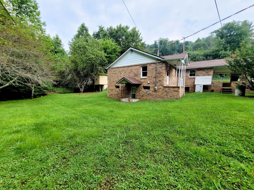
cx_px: 127
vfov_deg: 89.9
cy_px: 95
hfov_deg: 106.2
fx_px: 95
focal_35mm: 13
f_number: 2.2
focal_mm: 2.2
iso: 50
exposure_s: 1/1000
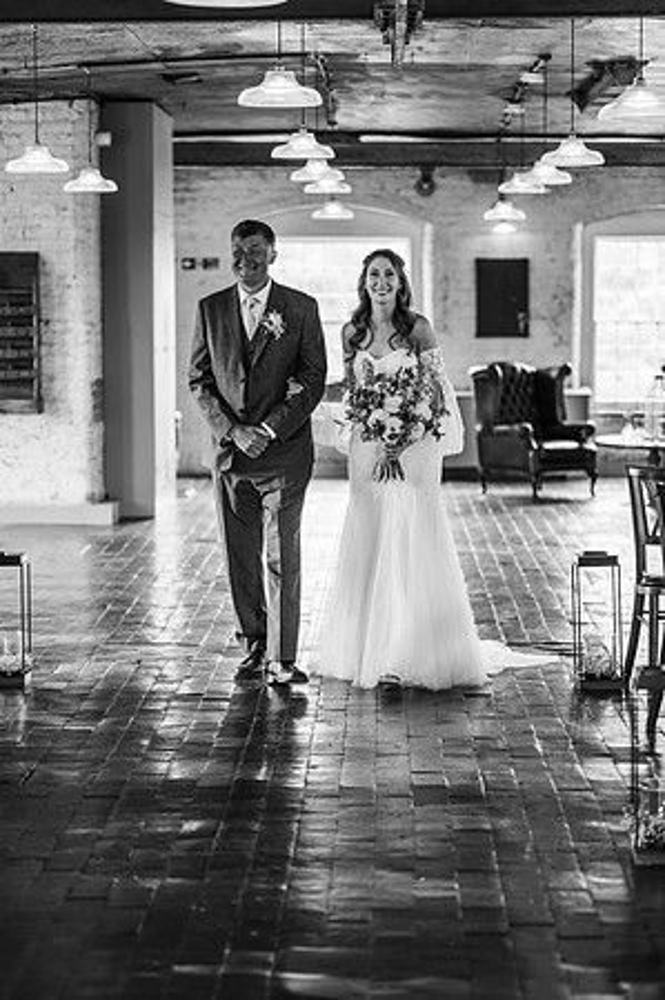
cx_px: 332
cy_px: 500
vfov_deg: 23.9
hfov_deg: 16.0
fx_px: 2360
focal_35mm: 85
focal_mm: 85
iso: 200
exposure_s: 1/200
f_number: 1.8
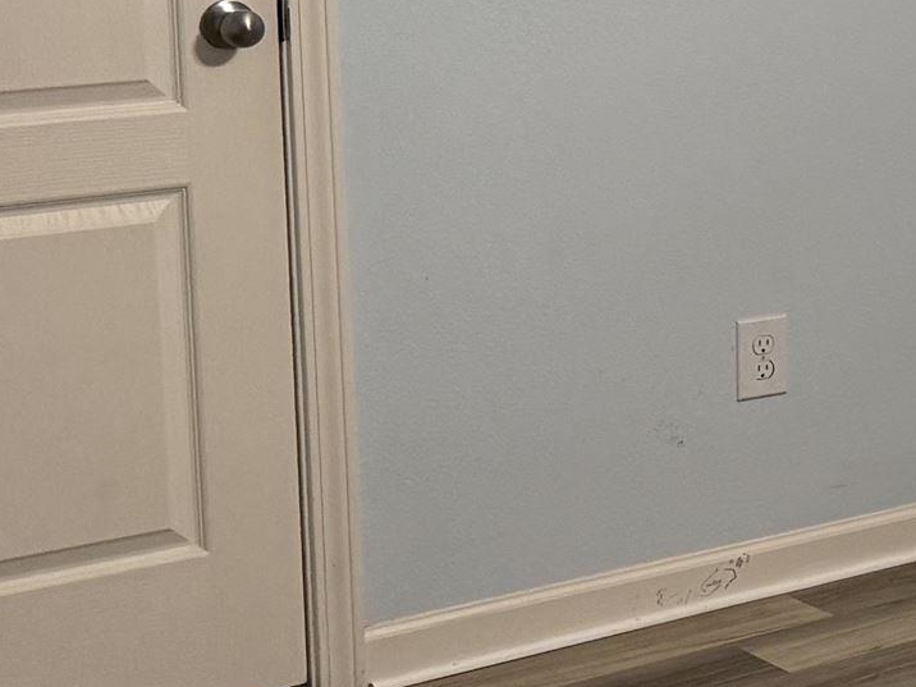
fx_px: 2726
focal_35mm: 103
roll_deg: -1.4
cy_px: 24
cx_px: 1925
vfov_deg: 14.2
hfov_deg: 14.9
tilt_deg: -5.8
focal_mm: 6.76
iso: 200
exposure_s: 1/60
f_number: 1.78
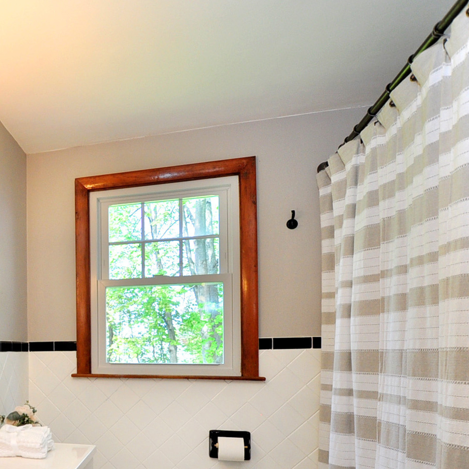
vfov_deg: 52.1
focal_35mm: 30
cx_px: -16
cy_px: 340
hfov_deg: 44.5
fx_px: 460
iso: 400
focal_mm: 10
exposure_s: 1/60
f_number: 5
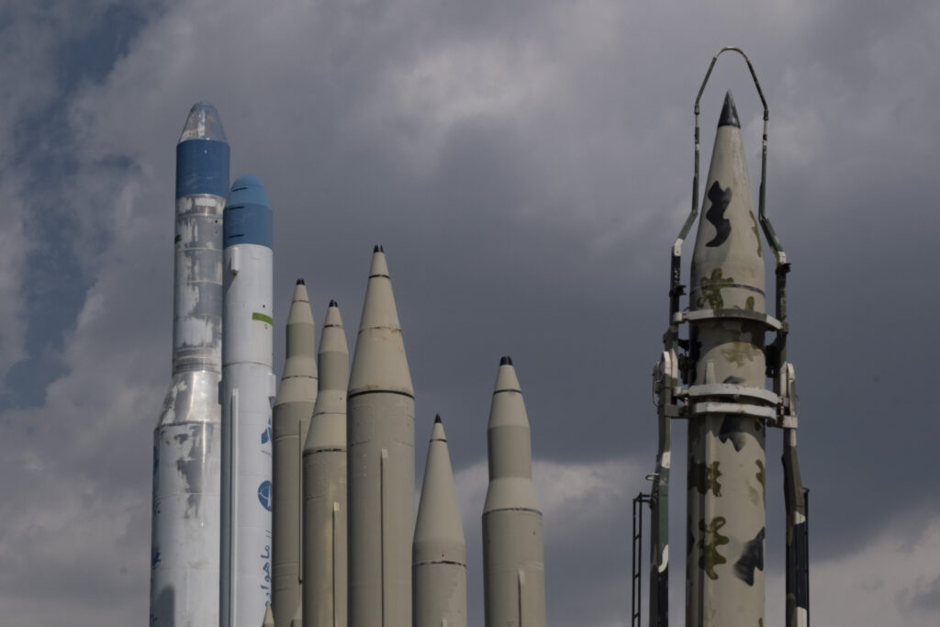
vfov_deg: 14.4
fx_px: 2481
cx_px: 470
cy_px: 314
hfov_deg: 21.5
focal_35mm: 95
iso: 640
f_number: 22
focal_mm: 63.4
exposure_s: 1/640
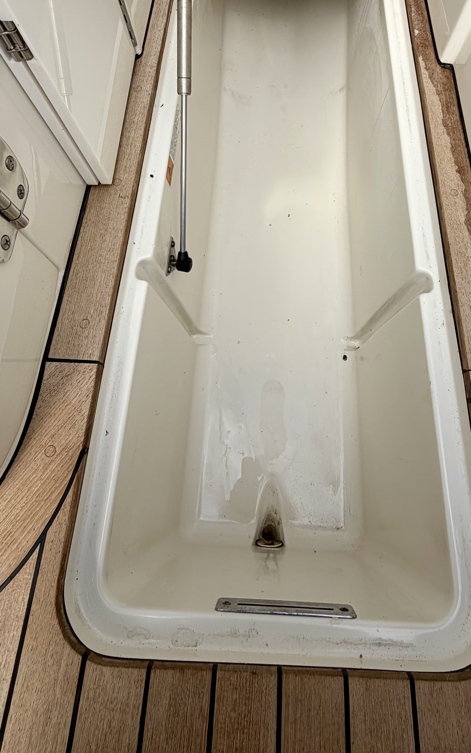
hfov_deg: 52.9
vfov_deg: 73.7
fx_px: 472
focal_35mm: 23
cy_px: 226
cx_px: 264
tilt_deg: -60.3
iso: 40
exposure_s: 1/751
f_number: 2.2
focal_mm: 2.22
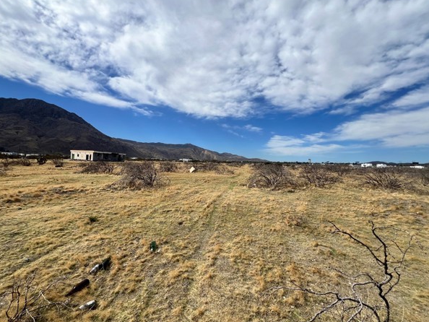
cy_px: 166
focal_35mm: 14
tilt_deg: -2.6
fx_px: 174
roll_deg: -5.3
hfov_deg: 101.9
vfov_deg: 85.7
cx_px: 202
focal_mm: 1.57
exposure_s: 1/2597
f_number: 1.8
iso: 32
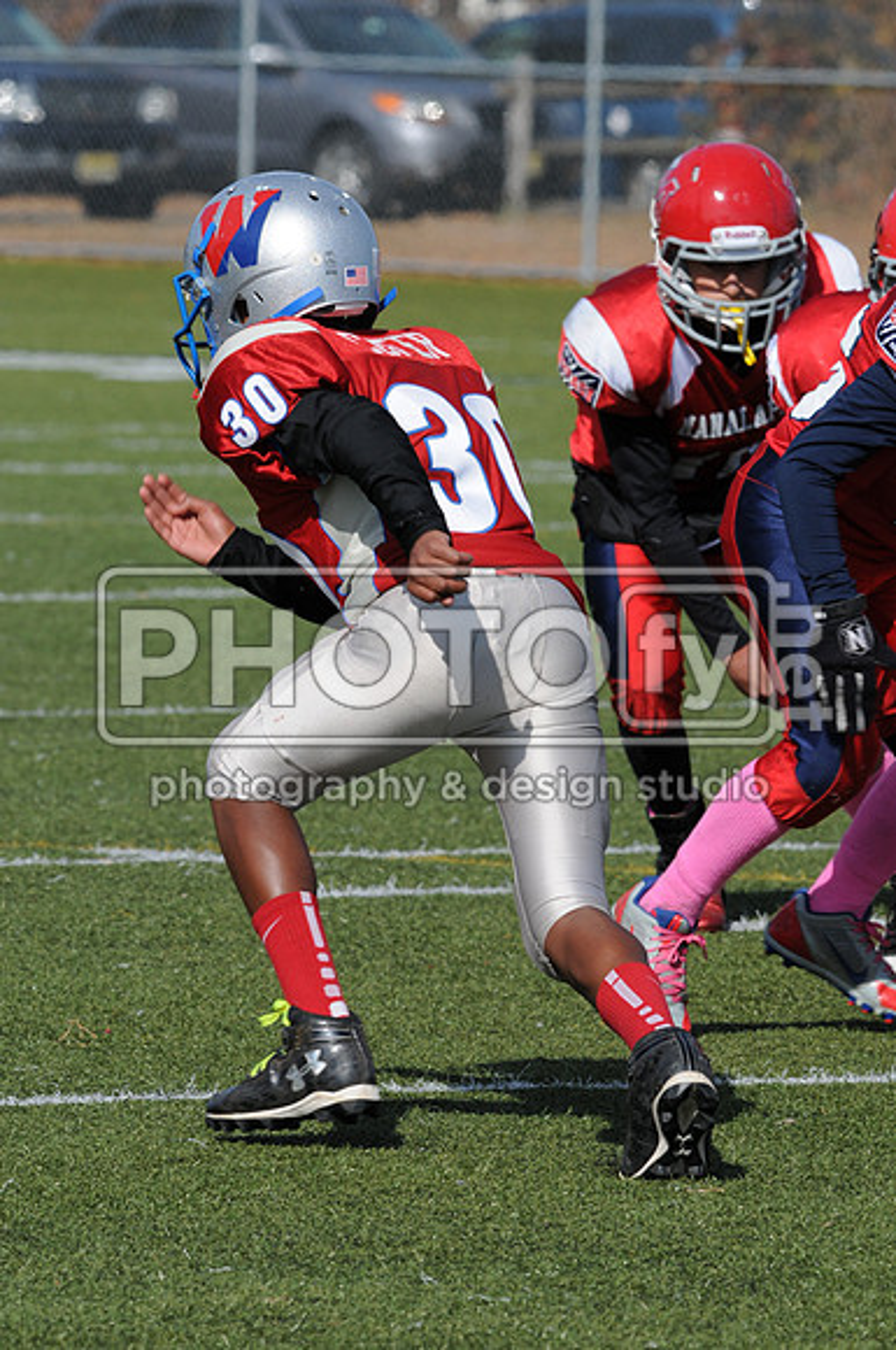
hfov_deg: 3.0
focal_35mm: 450
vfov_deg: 4.6
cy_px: 675
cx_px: 448
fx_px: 16849
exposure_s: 1/500
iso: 200
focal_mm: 300
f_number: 10
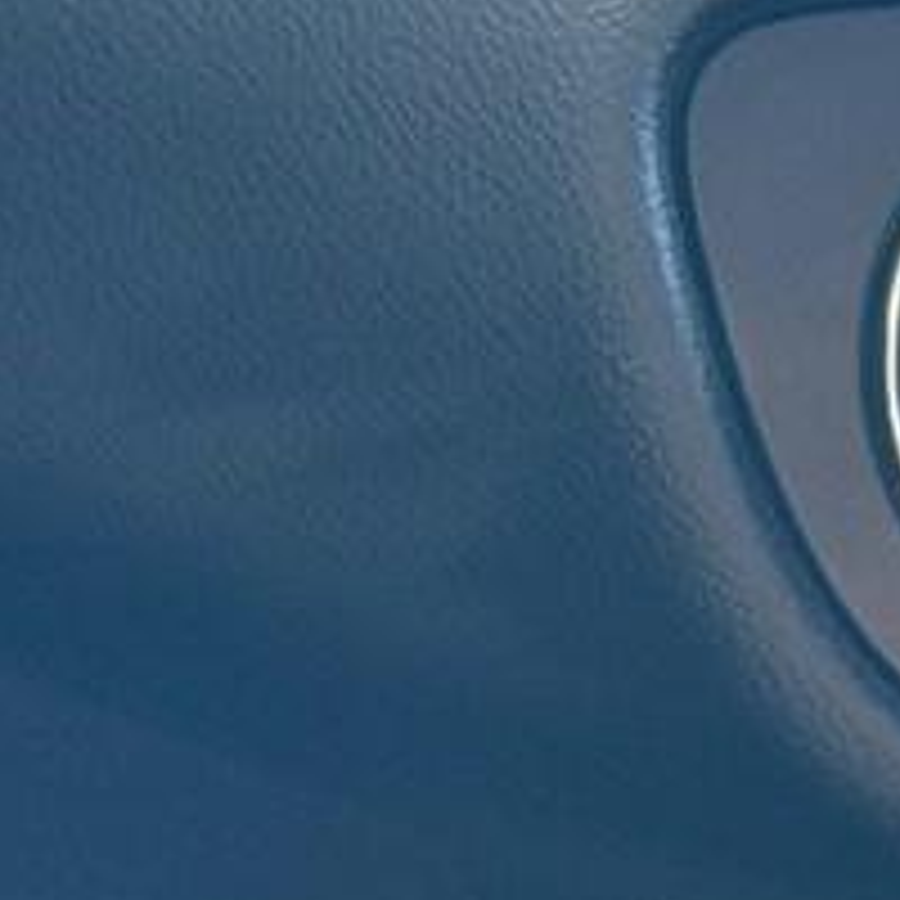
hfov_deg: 6.1
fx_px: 8001
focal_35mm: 272
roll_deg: -0.3
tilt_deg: -8.1
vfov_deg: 6.4
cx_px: 2358
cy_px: 392
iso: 160
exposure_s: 1/108
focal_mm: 6.76
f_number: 1.78
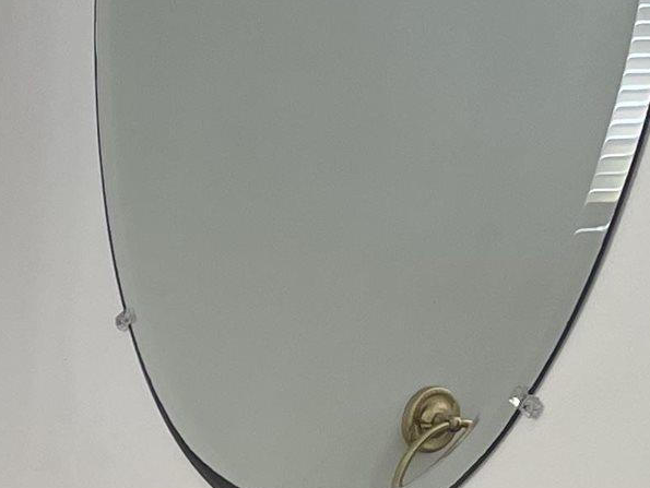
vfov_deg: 11.1
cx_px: -496
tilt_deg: -17.2
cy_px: 705
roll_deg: +0.2
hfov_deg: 13.7
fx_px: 2424
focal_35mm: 129
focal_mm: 5.1
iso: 125
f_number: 1.6
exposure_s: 1/121
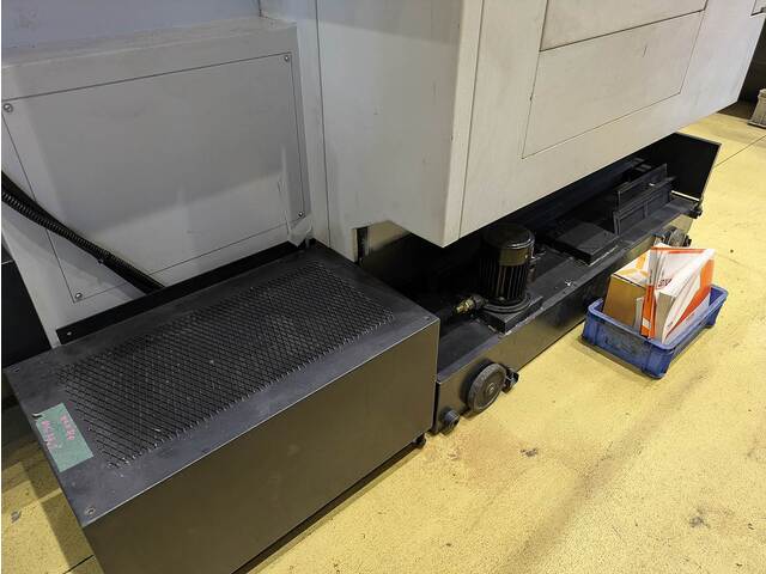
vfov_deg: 54.9
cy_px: 287
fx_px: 553
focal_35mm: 25
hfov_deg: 69.4
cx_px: 383
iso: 261
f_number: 1.89
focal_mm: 5.43
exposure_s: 1/33.3
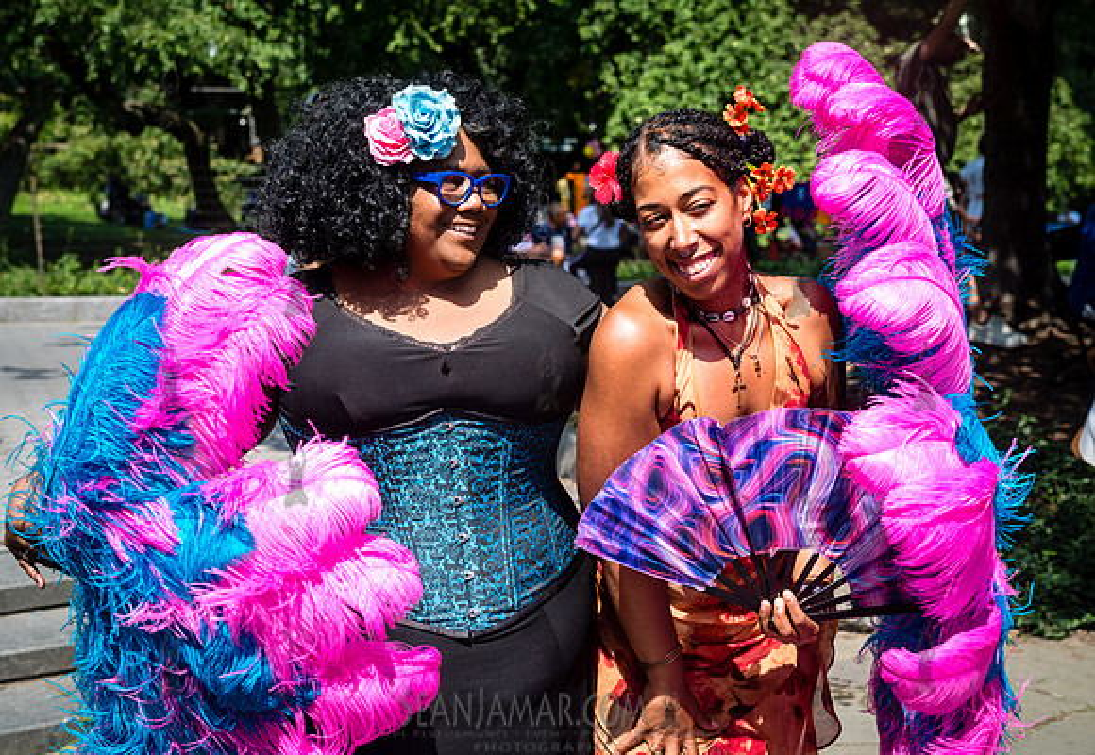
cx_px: 487
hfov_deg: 35.8
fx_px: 1693
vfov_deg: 25.1
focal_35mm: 55
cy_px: 341
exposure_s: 1/2000
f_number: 4.5
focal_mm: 49
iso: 640
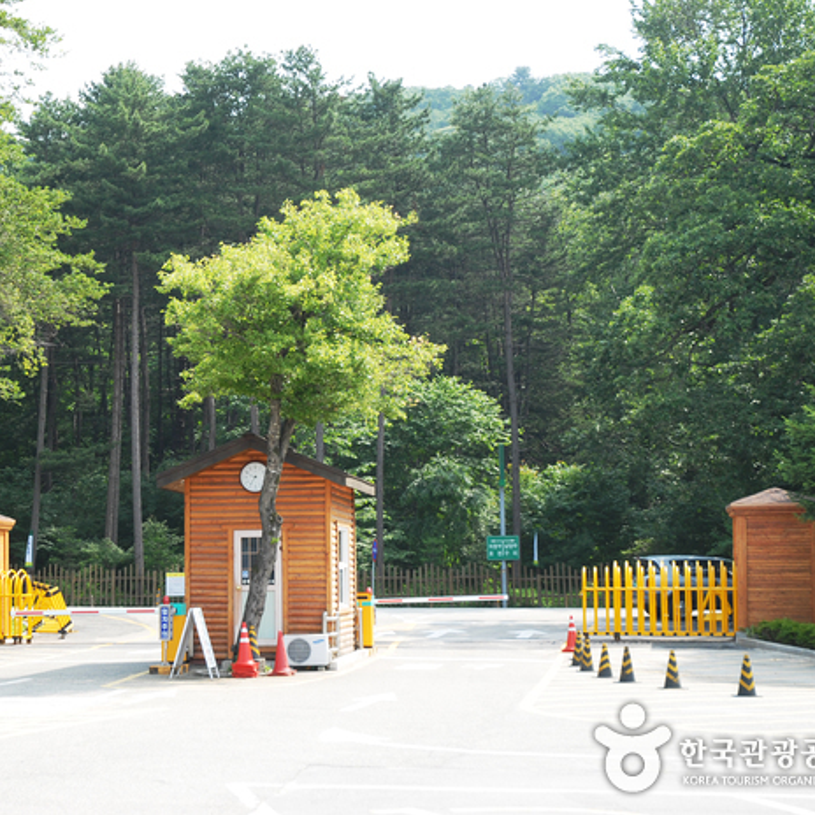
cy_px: 406
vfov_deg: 23.7
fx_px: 1945
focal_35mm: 73
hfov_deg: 23.6
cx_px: 270
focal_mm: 38
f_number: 5.6
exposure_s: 1/125
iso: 100
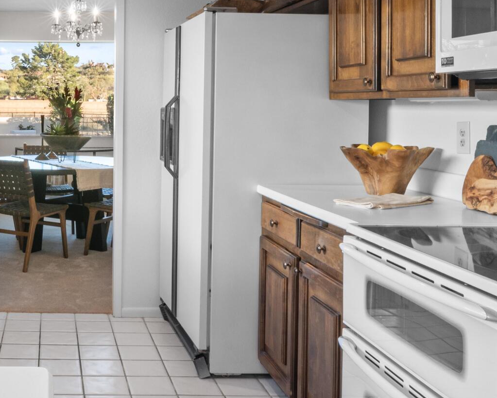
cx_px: 41
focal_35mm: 44
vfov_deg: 33.7
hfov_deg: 38.8
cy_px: 120
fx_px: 647
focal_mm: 16
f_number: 22
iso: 800
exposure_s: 1/2.5
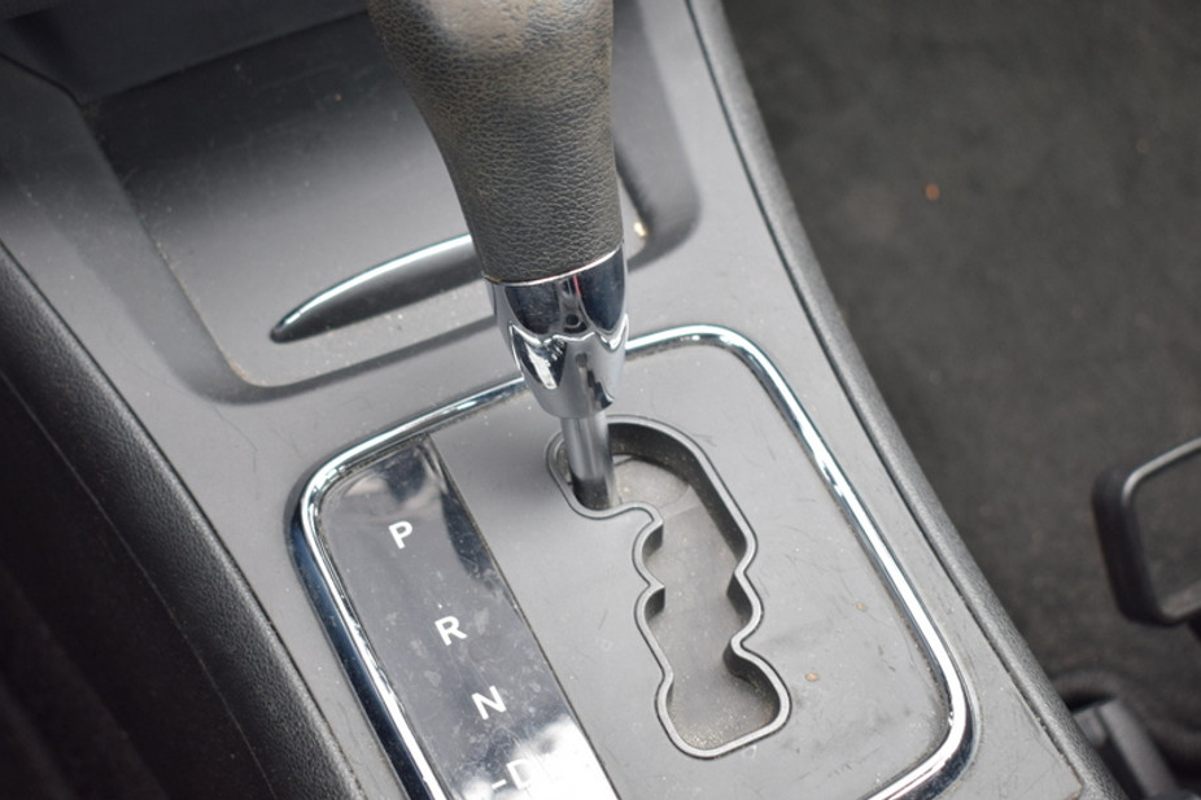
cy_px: 361
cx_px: 599
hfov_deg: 30.6
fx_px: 2193
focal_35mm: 66
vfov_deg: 20.7
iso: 450
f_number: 4.2
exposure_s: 1/60
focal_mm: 29
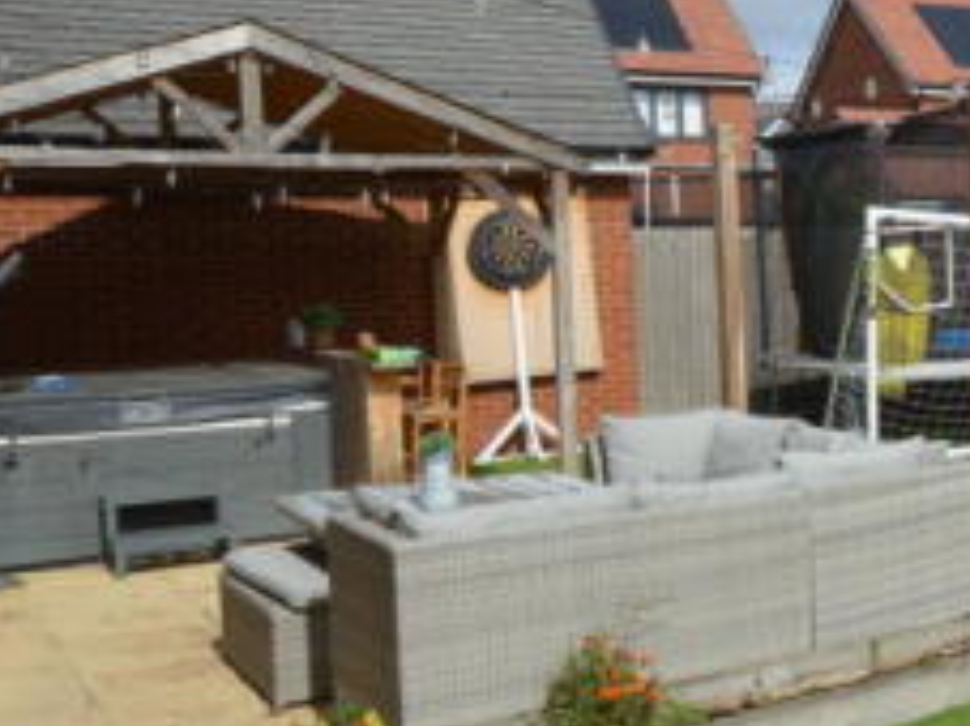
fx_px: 1400
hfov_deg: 31.9
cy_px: 333
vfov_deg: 29.1
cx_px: 1158
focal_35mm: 50
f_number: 13
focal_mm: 12
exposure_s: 1/640
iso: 800
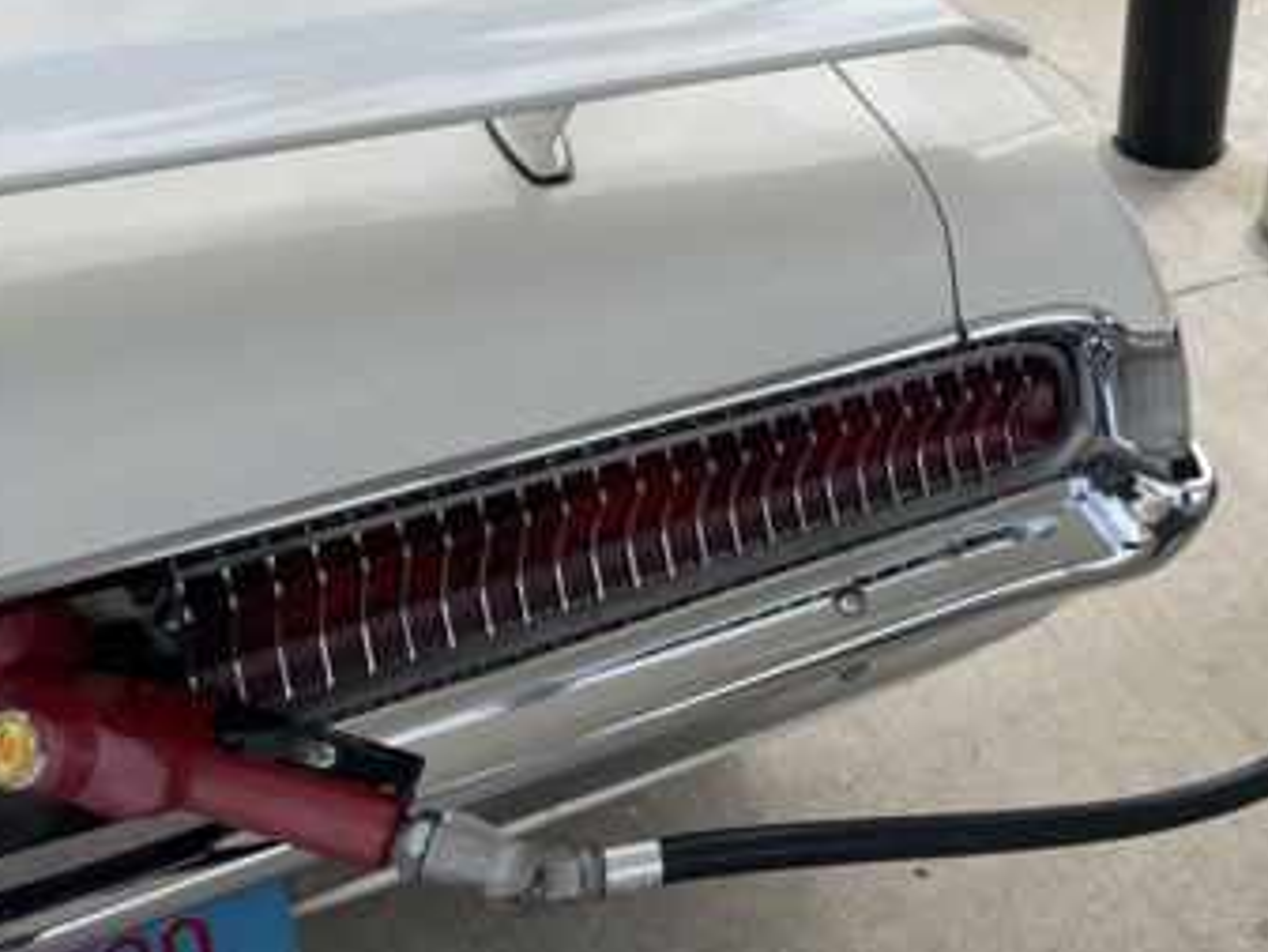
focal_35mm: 56
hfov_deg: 32.9
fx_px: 2052
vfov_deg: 25.8
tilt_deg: -24.5
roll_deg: -7.0
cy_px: 256
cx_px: 1097
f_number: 1.6
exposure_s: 1/3205
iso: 32
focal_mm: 4.2
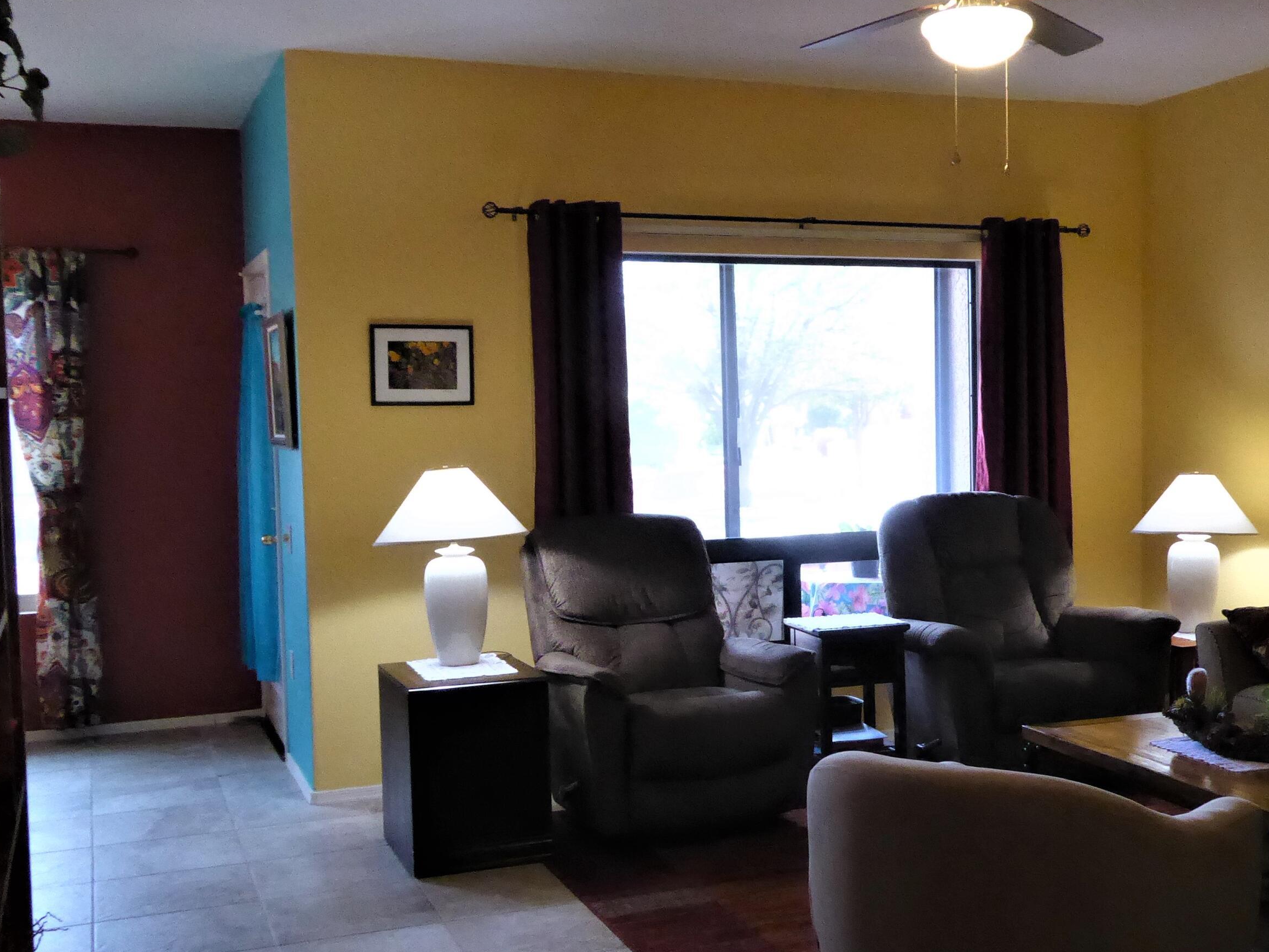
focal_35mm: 44
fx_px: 1613
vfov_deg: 32.8
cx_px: 806
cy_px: 530
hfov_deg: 42.6
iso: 1000
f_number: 3.6
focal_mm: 5.8
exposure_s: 1/60
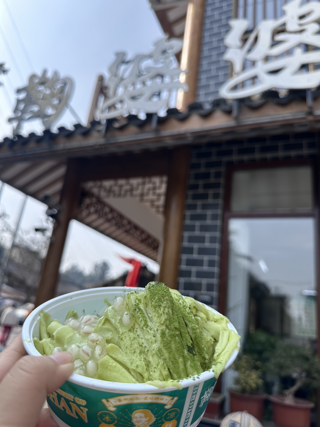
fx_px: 296
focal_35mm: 24
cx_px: 160
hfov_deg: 56.8
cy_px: 214
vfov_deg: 71.6
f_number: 1.78
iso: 80
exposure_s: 1/2882
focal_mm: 6.86
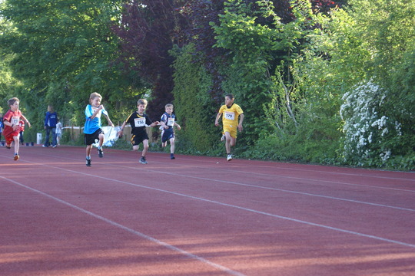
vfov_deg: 13.0
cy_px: 138
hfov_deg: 19.5
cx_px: 208
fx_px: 1210
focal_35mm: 105
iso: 640
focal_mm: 70
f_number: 5.6
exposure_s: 1/250
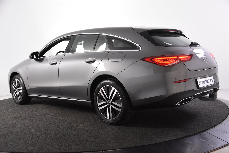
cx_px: 114
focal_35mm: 39
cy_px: 76
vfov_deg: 34.2
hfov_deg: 49.6
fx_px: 248
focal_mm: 26
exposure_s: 1/80
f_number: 4.5
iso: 1600
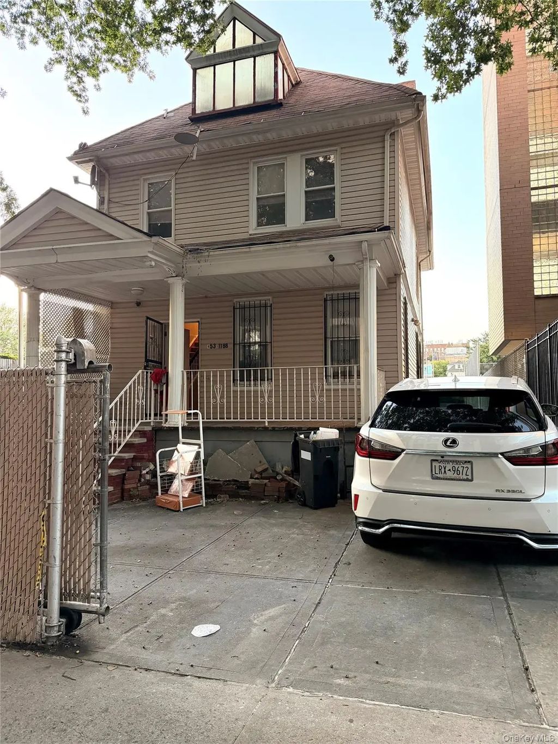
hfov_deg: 56.8
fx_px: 516
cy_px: 372
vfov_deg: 71.6
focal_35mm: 24
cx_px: 279
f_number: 1.78
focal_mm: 6.76
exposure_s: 1/60
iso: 250
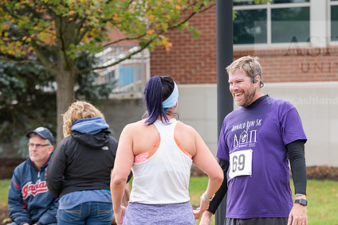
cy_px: 117
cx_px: 230
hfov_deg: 12.0
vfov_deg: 8.0
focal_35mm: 171
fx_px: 1606
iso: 400
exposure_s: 1/320
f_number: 4.5
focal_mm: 125
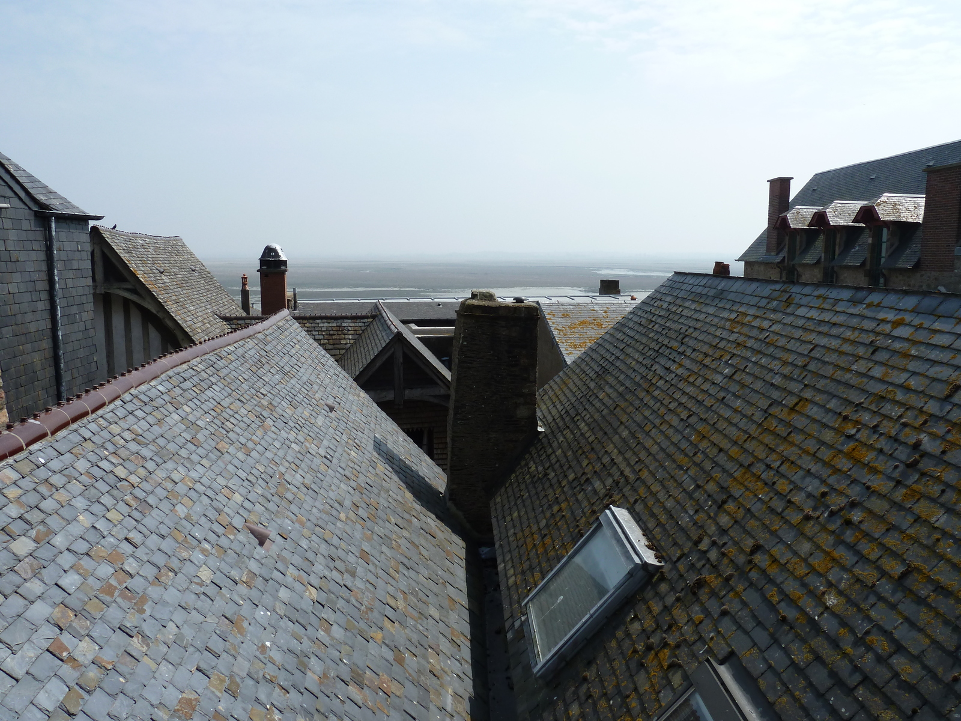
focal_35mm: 25
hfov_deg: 69.4
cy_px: 360
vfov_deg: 54.9
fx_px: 694
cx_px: 480
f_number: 5
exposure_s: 1/400
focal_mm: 4.1
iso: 80
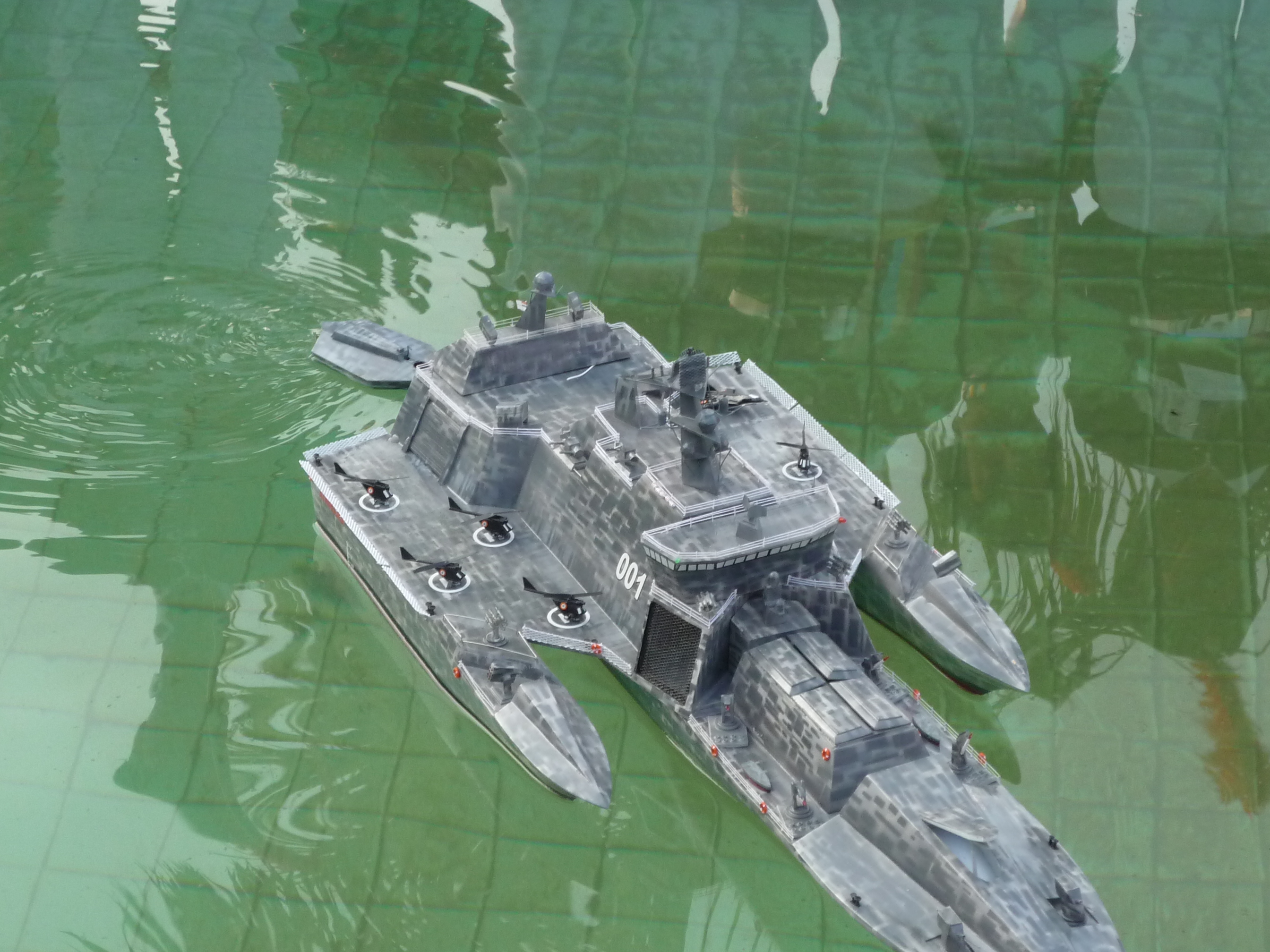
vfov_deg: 14.5
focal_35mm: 102
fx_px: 3742
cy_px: 527
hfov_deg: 19.3
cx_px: 569
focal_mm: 13.6
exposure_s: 1/125
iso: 200
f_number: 5.6
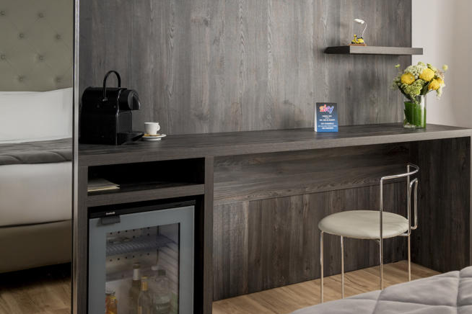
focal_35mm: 47
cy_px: 64
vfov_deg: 28.1
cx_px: 346
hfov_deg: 40.9
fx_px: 616
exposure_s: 1/50
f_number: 6.3
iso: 320
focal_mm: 24
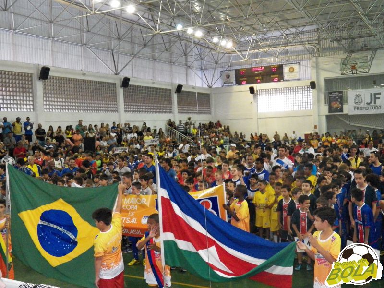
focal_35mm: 40
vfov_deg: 36.0
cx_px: 192
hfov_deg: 46.8
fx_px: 444
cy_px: 144
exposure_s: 1/125
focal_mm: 7.1
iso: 1600
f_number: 3.2
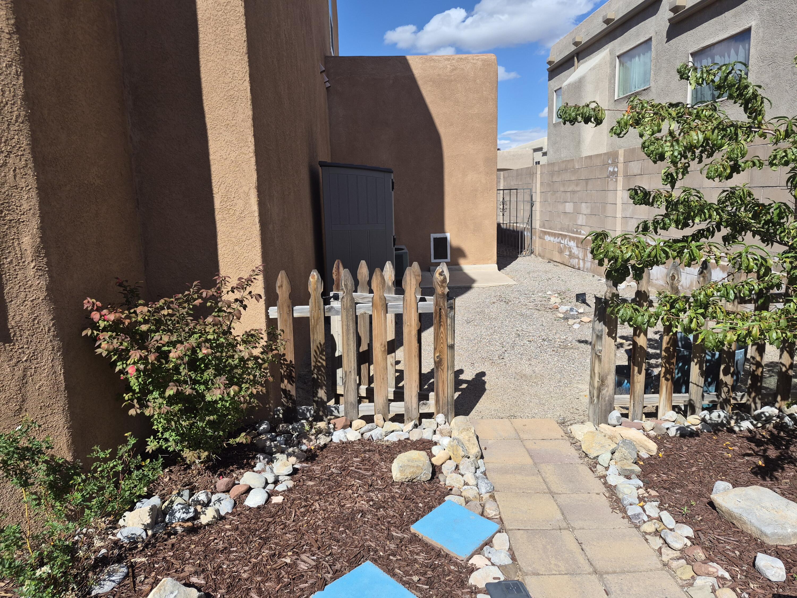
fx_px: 530
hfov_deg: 73.9
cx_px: 398
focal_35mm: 23
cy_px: 299
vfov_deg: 58.9
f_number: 1.8
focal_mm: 5.4
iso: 80
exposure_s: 1/6224
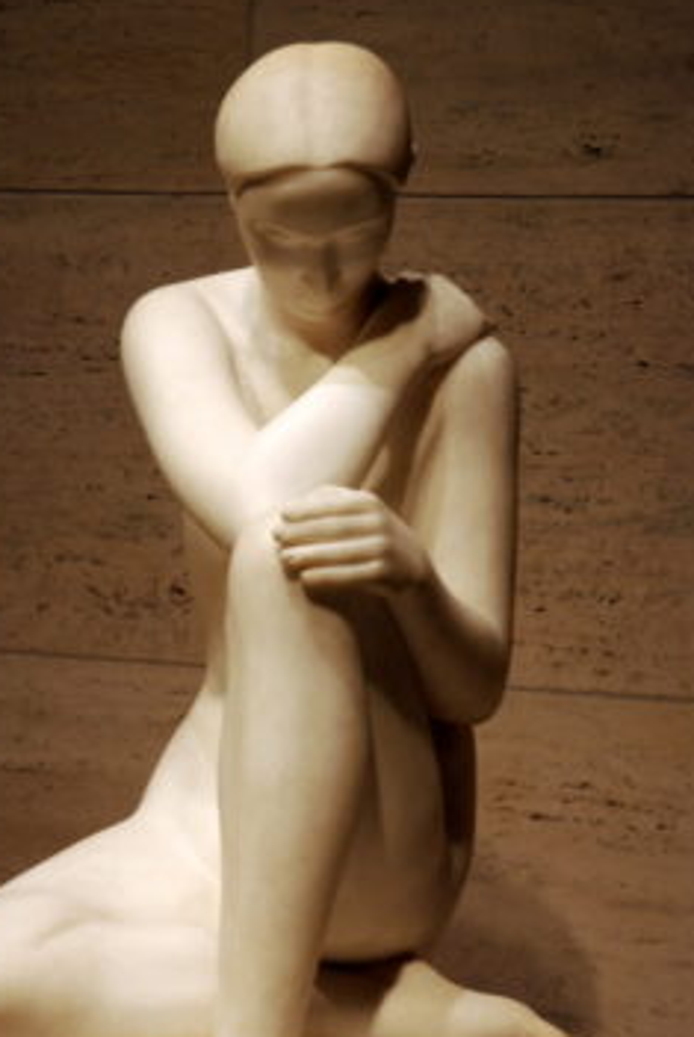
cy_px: 532
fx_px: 2710
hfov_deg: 14.6
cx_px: 264
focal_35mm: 94
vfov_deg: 21.7
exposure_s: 1/15
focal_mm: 44
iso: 640
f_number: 4.5
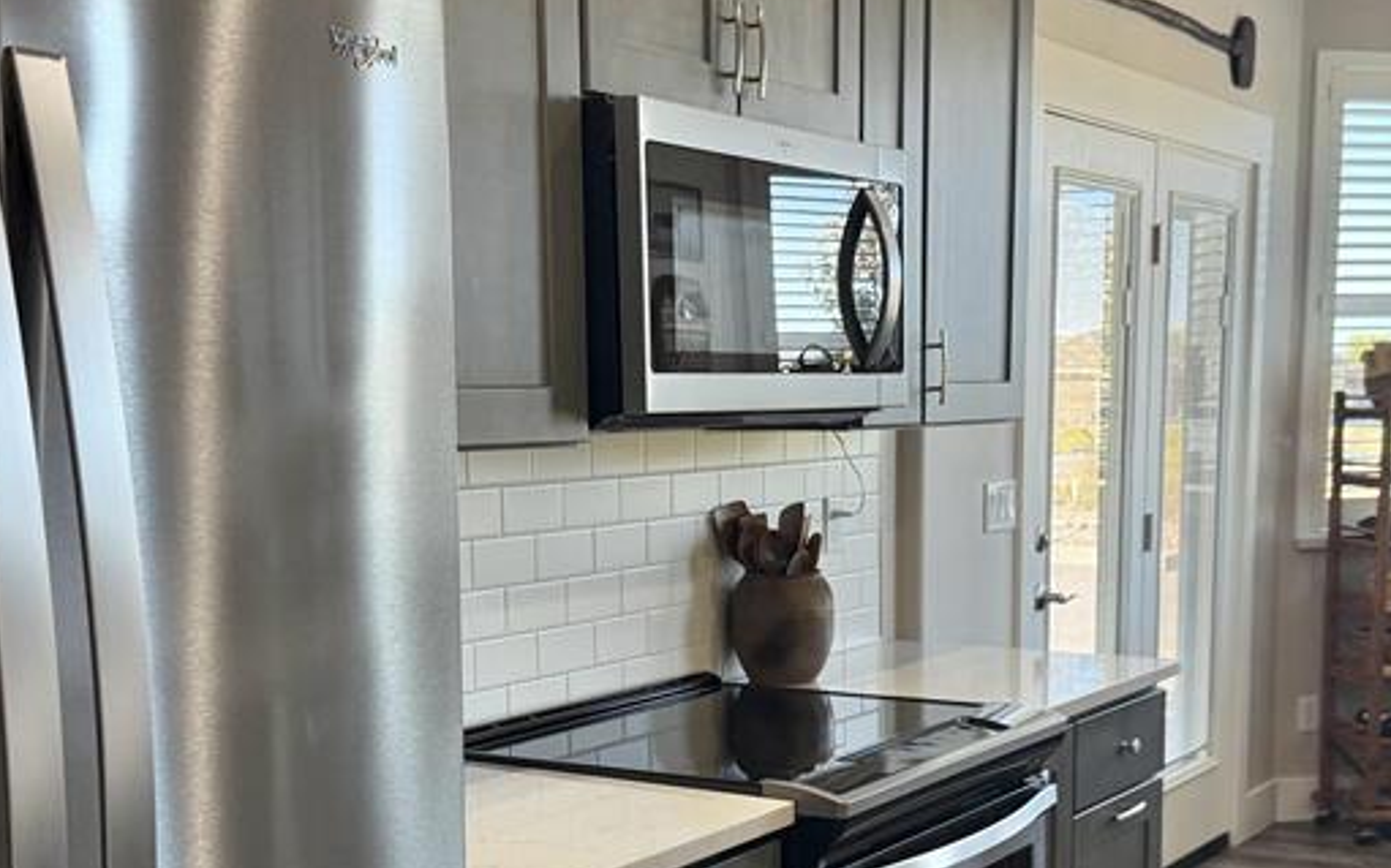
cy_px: 669
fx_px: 1933
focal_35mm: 51
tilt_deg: -8.4
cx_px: 765
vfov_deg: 25.0
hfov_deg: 39.5
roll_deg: +0.7
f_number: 1.78
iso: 200
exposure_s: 1/140
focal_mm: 6.76
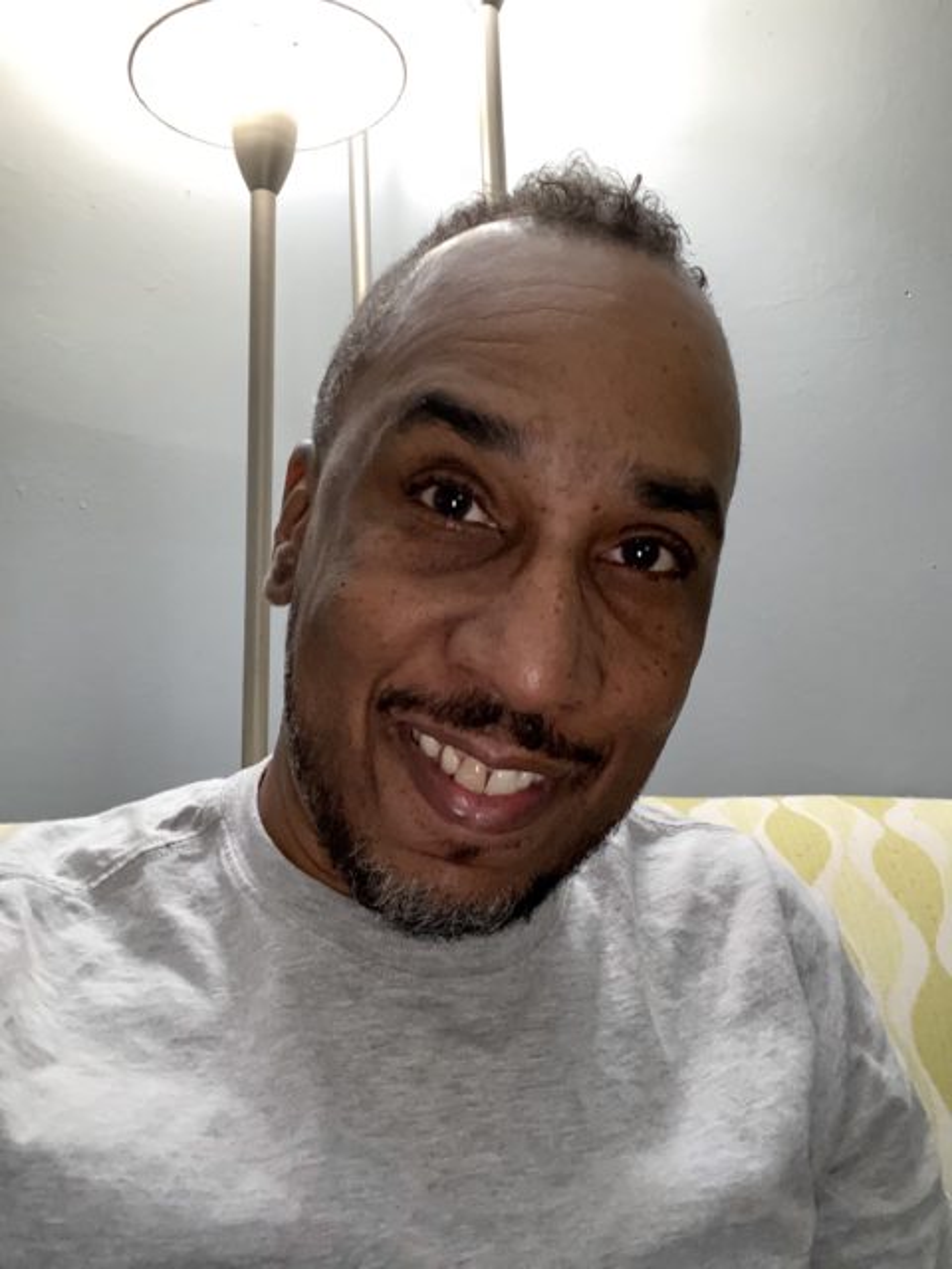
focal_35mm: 30
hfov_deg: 46.8
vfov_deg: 60.0
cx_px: 476
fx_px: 1100
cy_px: 634
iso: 800
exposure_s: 1/40
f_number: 2.2
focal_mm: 2.71
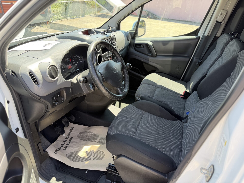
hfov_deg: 71.6
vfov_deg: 56.8
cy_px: 92
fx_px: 169
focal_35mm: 24
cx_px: 122
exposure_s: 1/186
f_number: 1.78
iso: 100
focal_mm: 6.76
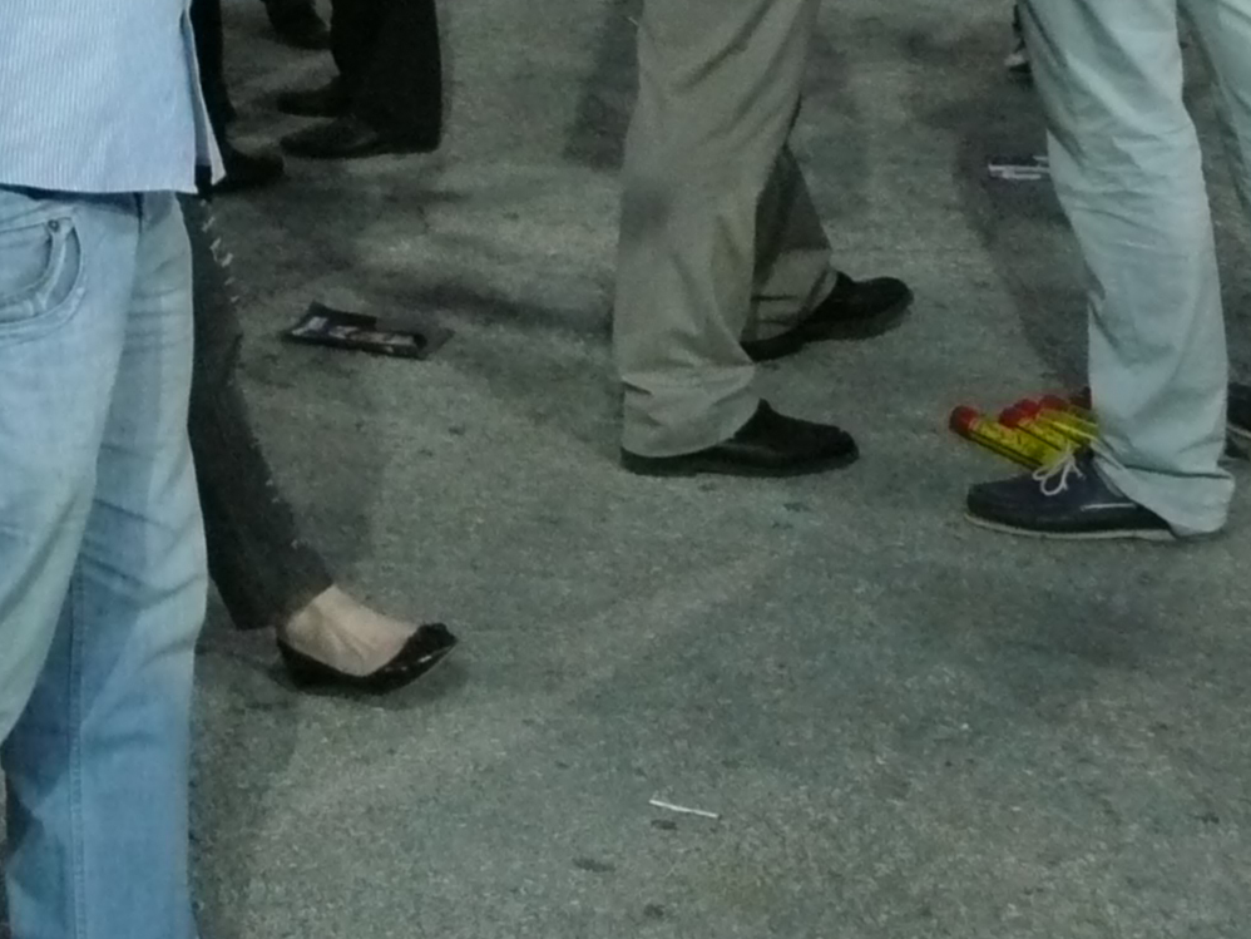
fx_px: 2856
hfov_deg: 22.9
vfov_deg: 17.5
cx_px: -206
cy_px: -268
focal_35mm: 79
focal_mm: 4.6
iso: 400
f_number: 3.3
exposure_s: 1/400
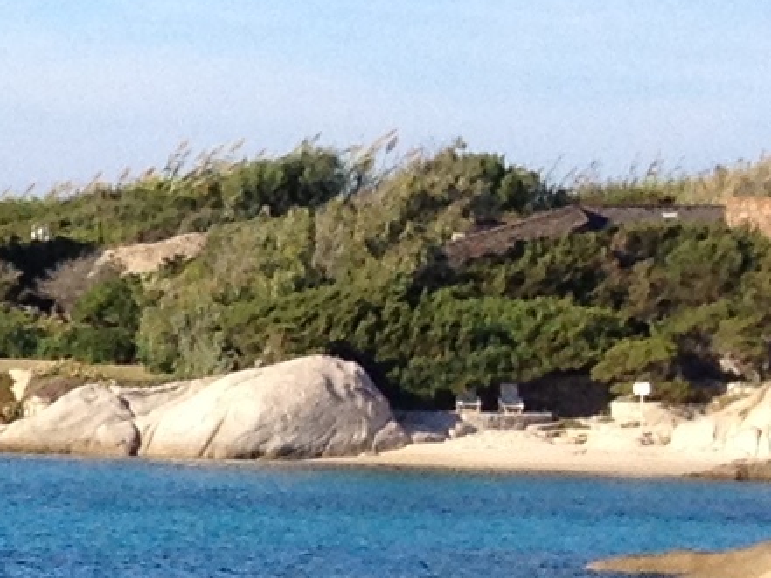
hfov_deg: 6.7
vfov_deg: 5.7
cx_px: -1832
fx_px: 5770
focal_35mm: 259
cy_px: 173
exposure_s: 1/1284
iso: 64
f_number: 2.4
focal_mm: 4.28
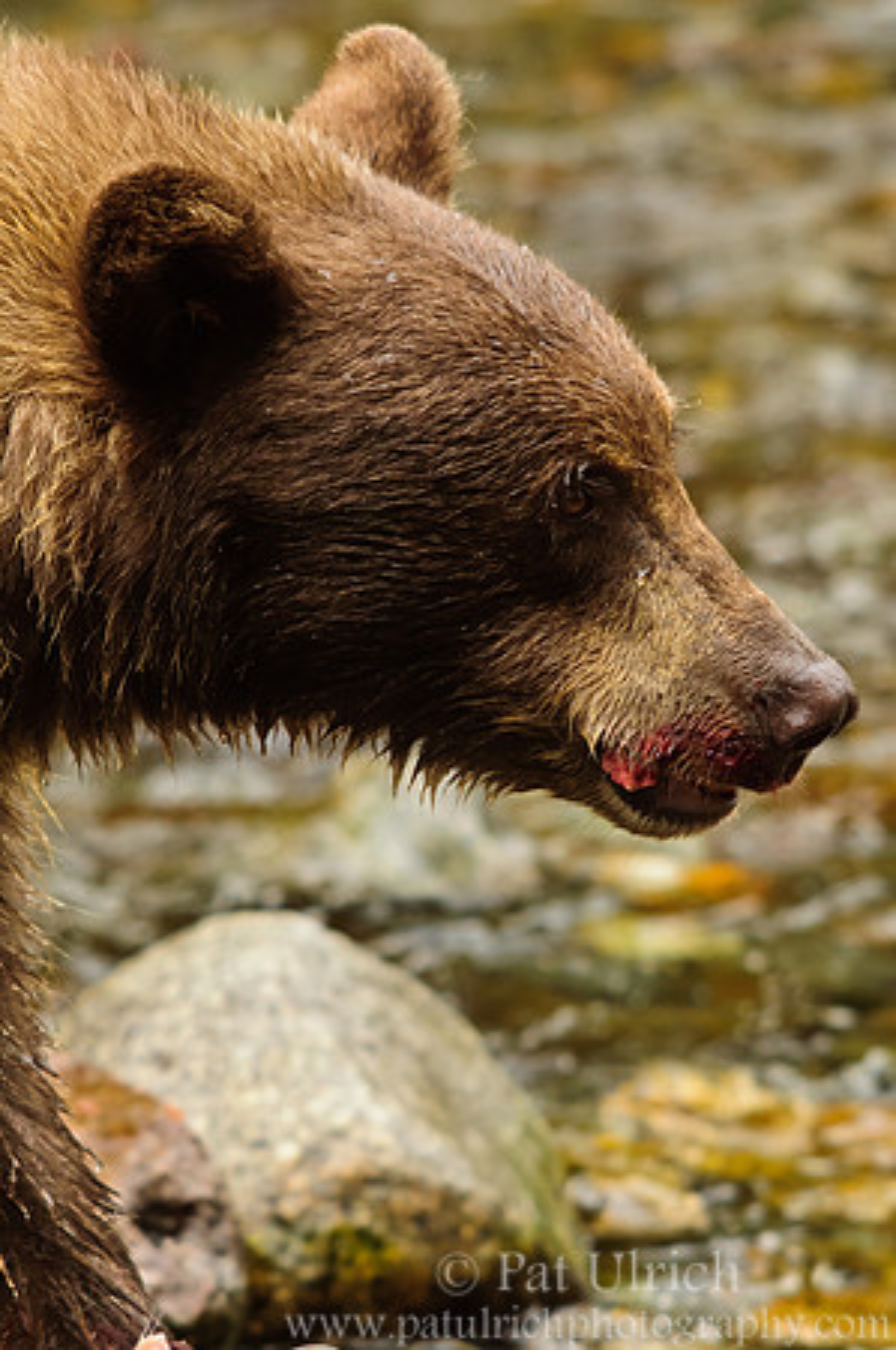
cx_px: 448
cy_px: 675
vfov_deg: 4.7
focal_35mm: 435
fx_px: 16276
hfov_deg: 3.2
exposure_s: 1/200
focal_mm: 290
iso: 1600
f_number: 8
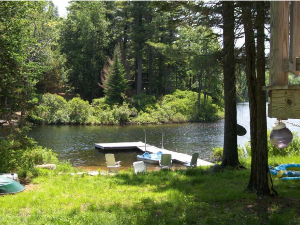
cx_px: 150
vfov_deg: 29.1
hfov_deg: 38.2
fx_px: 434
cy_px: 112
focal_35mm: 50
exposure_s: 1/320
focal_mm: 8.8
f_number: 3.6
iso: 80
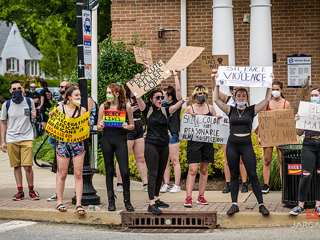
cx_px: 169
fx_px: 1008
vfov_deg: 13.6
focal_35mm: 109
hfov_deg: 18.0
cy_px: 120
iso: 200
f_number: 4
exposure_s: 1/1250
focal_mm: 100
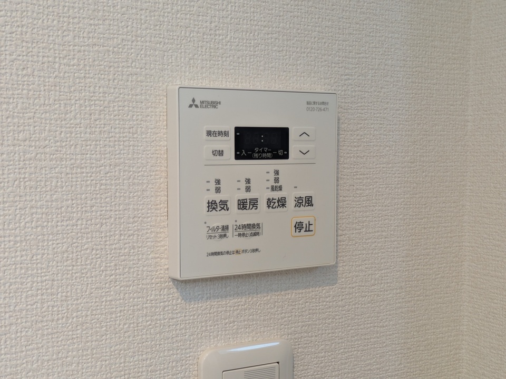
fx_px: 745
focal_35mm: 51
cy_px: 190
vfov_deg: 28.6
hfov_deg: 37.5
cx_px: 253
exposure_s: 1/30
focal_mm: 5.43
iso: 71
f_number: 1.89
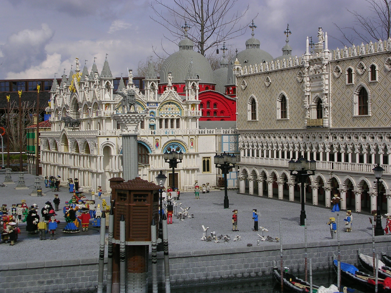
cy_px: 146
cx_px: 196
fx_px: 757
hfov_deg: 29.0
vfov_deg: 21.9
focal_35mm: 67
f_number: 3.6
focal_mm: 10.2
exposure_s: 1/1500
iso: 50
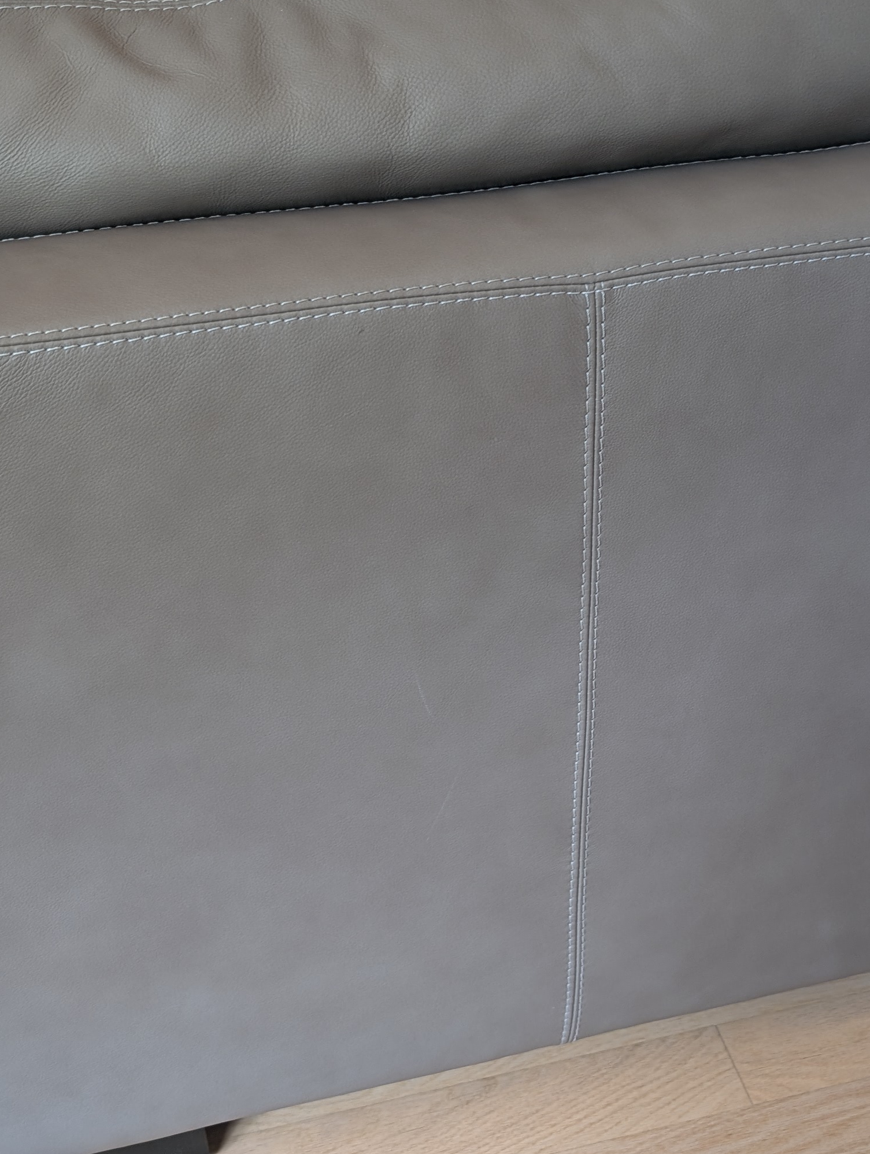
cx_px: 487
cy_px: 556
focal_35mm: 49
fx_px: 1637
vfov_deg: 38.8
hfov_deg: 29.7
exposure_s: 1/30
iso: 88
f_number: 1.68
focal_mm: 6.9
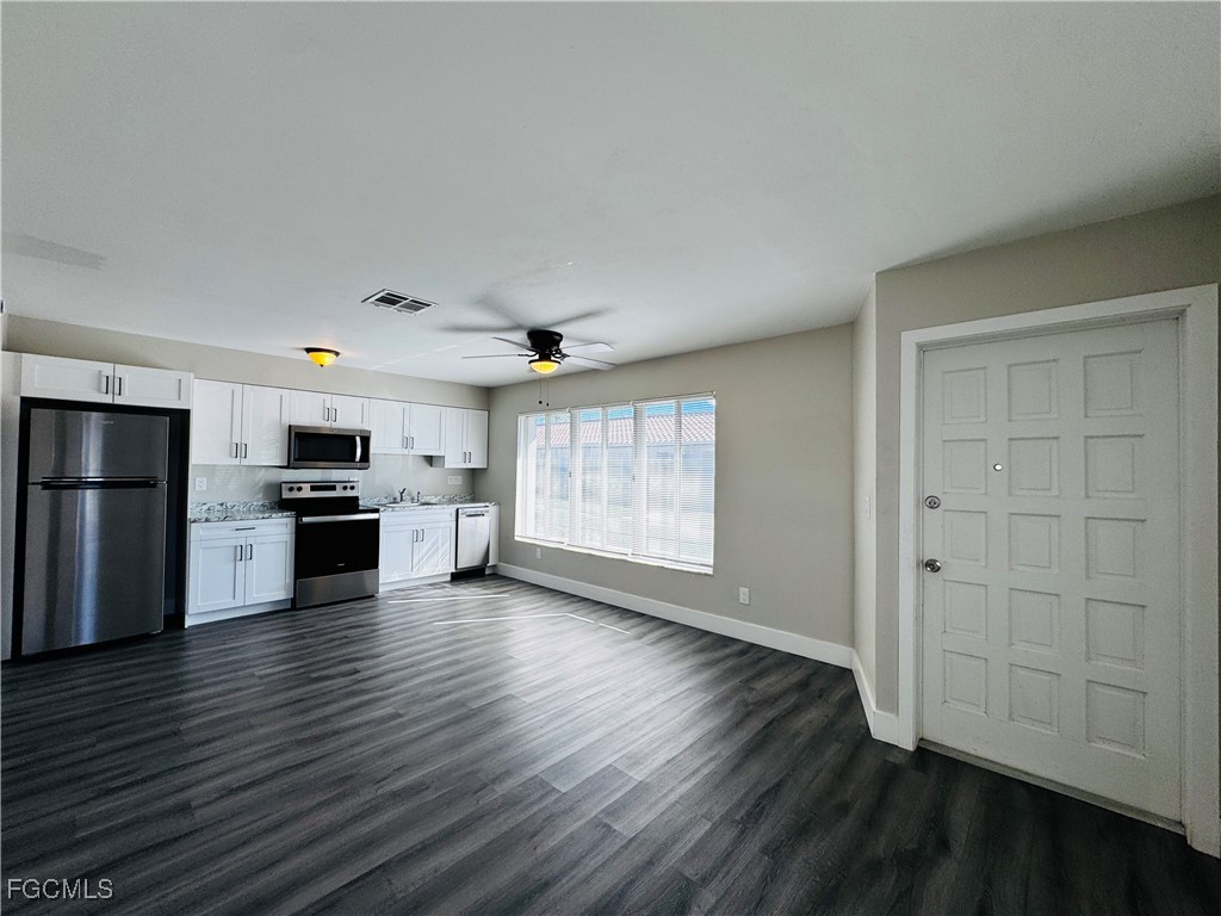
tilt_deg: -0.5
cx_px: 610
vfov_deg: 85.7
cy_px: 458
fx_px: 494
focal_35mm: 14
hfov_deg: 102.1
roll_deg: -0.9
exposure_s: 1/128
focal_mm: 2.22
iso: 40
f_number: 2.2
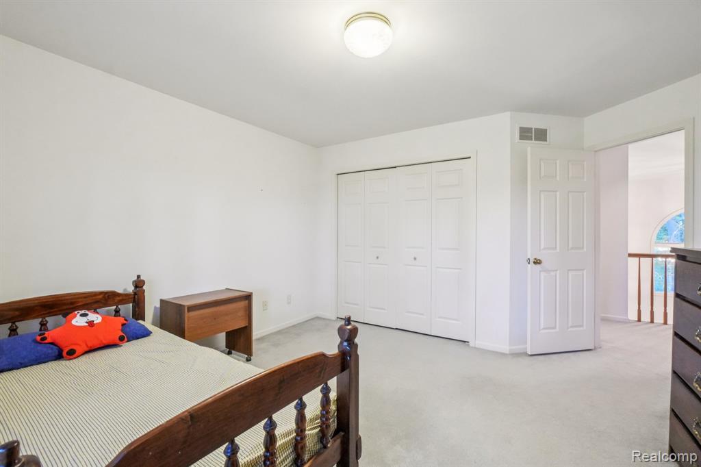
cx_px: 350
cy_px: 234
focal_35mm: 15
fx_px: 292
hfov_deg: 100.4
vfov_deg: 77.3
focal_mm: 10
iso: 5000
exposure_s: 1/30
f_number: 8
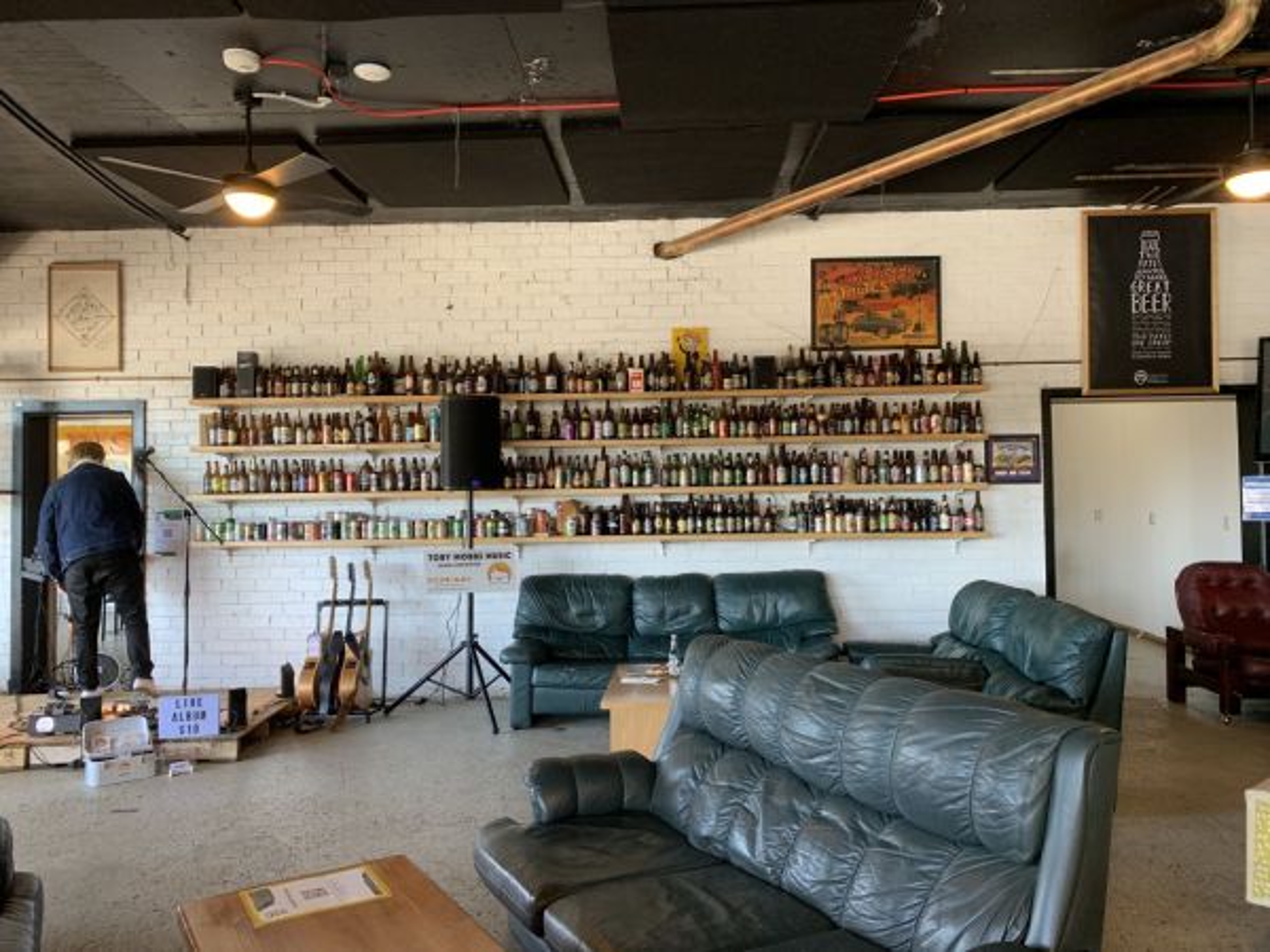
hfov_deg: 67.3
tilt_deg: +2.1
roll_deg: +1.0
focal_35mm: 26
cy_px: 476
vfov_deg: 53.1
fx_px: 954
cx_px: 635
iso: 64
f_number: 1.8
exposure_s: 1/50
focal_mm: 4.25
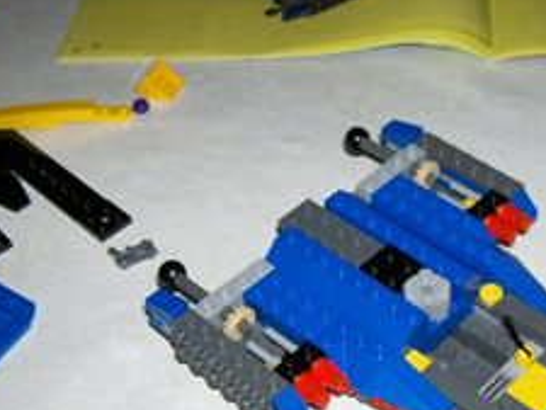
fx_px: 1073
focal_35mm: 68
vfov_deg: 21.6
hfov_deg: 28.2
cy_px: 269
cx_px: 400
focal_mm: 5.6
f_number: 2.7
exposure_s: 1/64
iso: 80
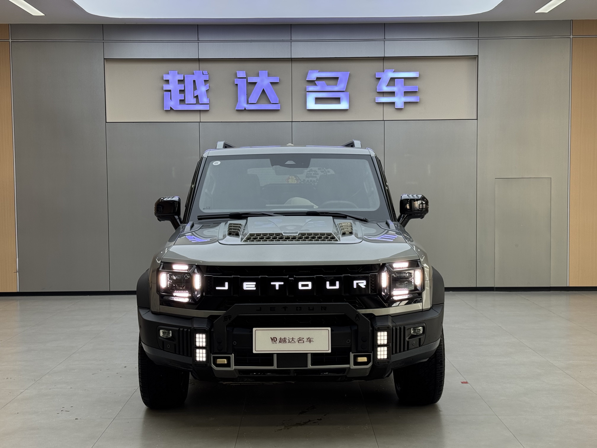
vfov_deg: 30.3
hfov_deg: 39.7
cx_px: 298
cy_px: 224
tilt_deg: -2.6
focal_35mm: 48
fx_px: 828
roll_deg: +0.6
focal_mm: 6.76
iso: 50
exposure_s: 1/132
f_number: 1.78
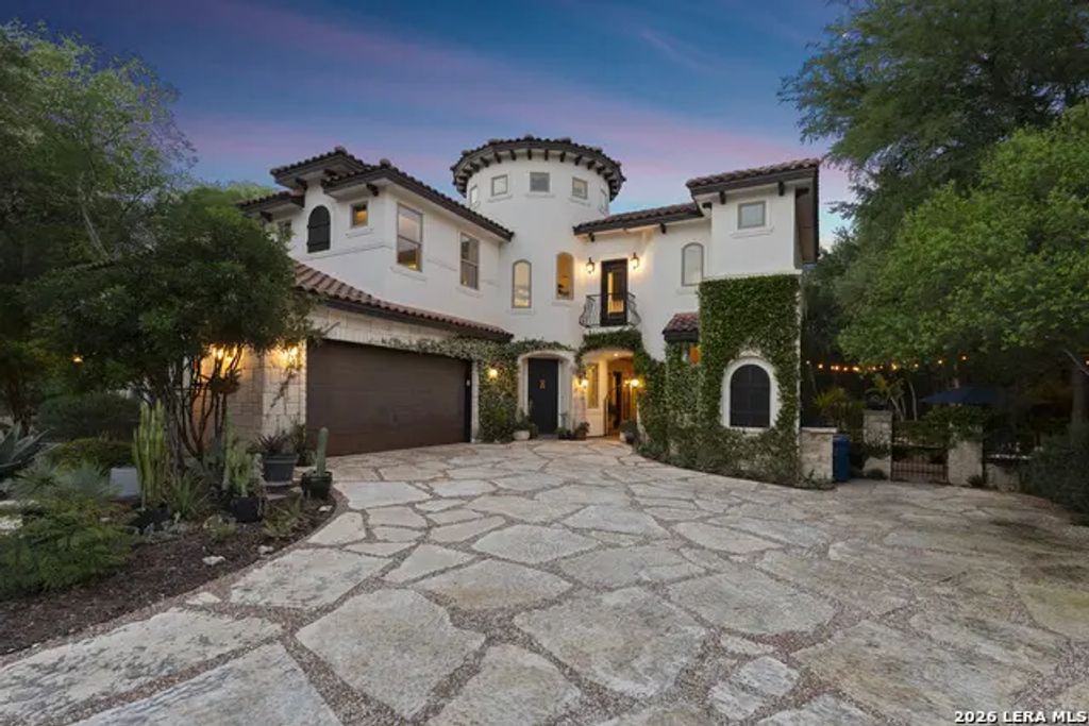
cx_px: 544
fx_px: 484
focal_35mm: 16
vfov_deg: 73.8
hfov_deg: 96.7
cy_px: 363
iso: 800
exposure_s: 1/3
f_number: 8
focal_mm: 16
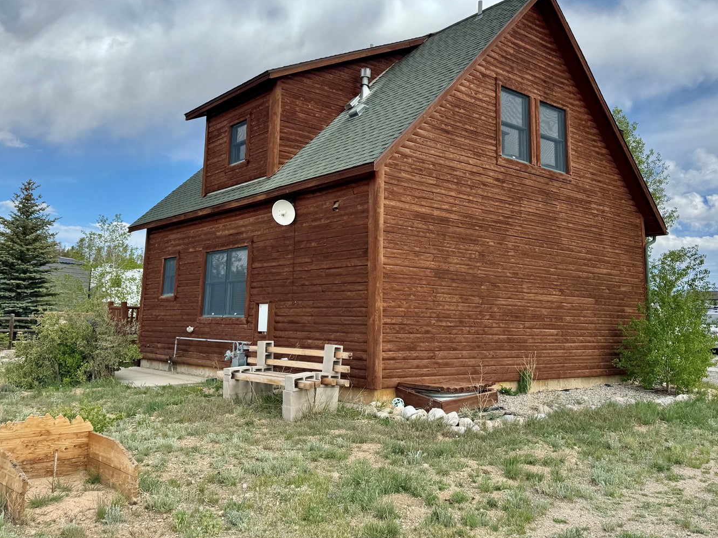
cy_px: 218
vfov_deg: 47.9
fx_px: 601
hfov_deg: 61.7
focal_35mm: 29
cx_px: 371
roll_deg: -1.0
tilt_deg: +11.2
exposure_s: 1/4049
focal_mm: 6.76
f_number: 1.78
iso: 80
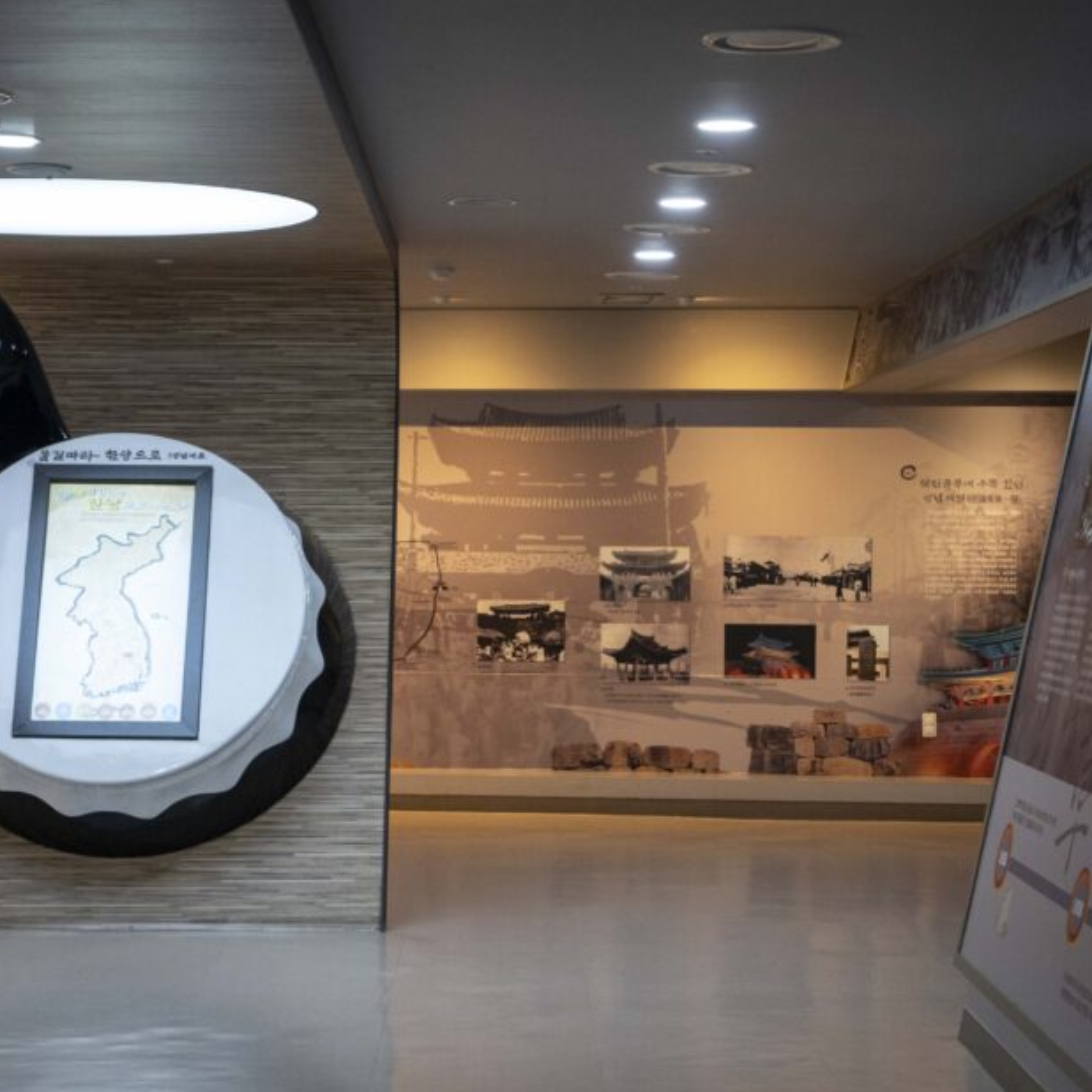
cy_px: 568
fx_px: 2213
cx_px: 470
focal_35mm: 62
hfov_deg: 27.7
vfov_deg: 27.7
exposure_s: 1/160
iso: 3200
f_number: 5.6
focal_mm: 44
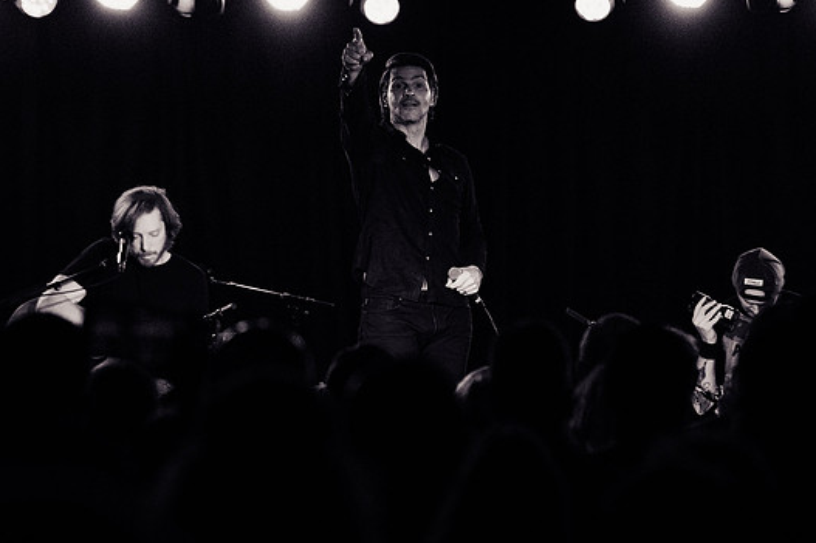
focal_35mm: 191
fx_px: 4328
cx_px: 443
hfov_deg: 10.8
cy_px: 264
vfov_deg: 7.2
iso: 2500
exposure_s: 1/640
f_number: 4
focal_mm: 149
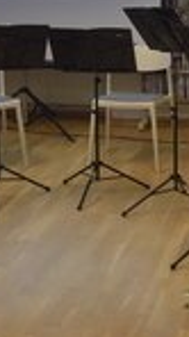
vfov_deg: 23.9
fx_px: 768
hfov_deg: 13.6
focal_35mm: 86
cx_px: 228
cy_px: 18
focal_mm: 18
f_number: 4
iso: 640
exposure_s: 1/60
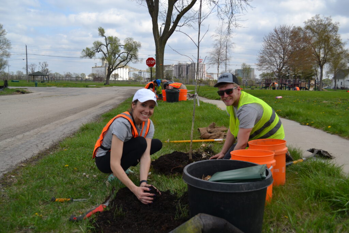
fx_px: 291
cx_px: 174
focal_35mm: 30
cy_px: 116
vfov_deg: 43.6
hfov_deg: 61.9
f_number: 5
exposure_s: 1/1250
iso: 200
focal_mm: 20
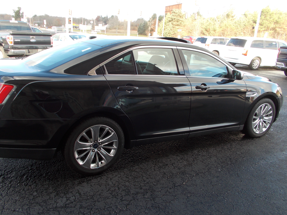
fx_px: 240
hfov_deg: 61.6
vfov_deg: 48.2
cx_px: 134
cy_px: 99
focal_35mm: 29
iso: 80
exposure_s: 1/125
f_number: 3.2
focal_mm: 4.6
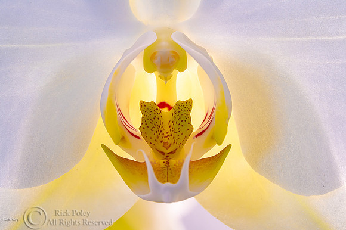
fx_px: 864
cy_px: 115
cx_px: 173
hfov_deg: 22.6
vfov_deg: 15.2
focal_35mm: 90
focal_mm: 90
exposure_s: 1.6
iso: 250
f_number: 20
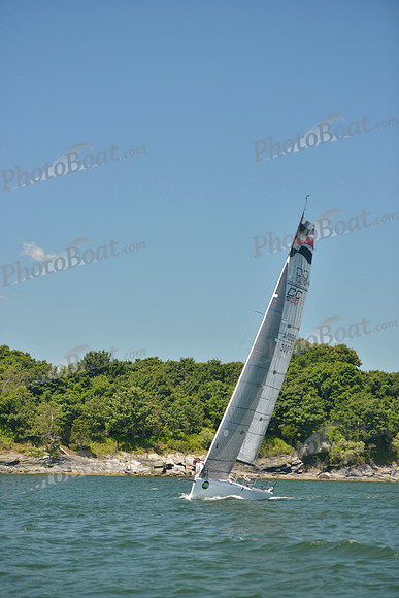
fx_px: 1661
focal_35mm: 100
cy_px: 299
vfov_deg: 20.4
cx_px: 200
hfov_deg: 13.7
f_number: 3.2
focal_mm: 100
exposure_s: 1/1250
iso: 280
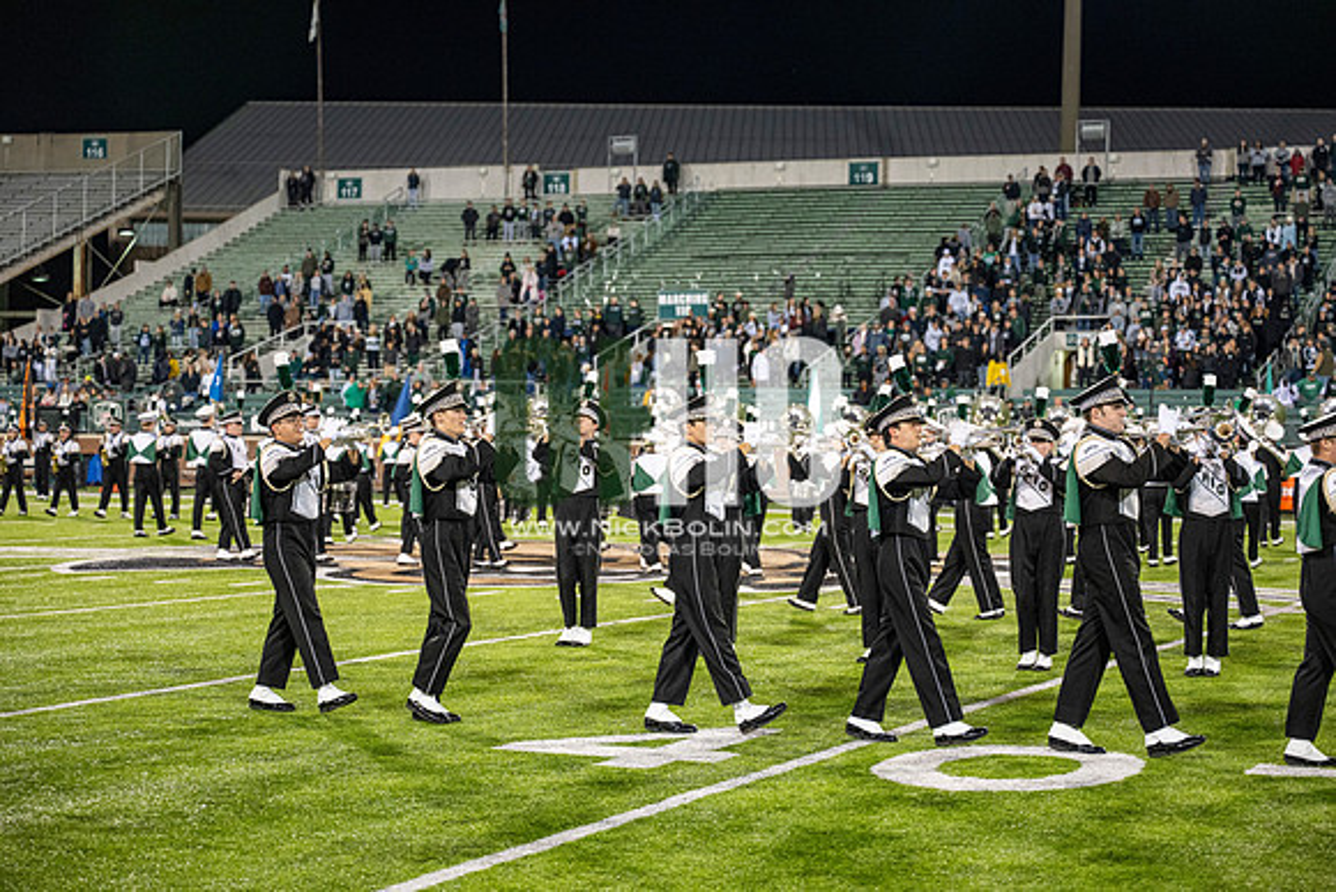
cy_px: 446
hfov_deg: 28.8
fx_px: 2598
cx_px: 668
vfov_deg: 19.5
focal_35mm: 70
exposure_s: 1/500
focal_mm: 70
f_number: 3.2
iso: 1250
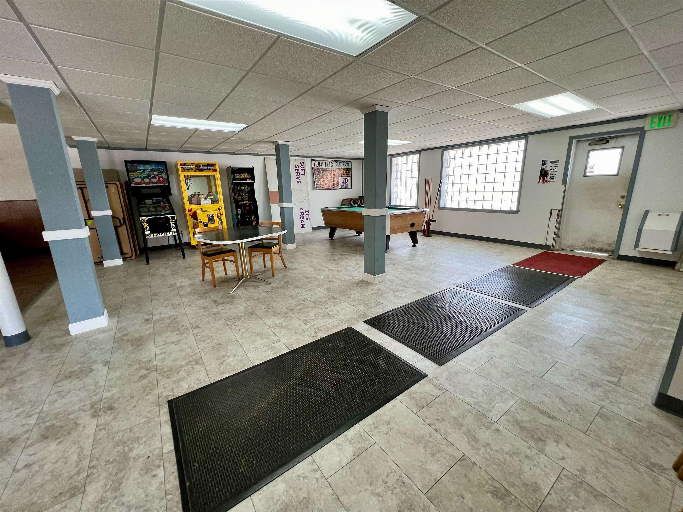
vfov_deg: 89.9
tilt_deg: -13.9
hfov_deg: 106.2
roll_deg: +1.8
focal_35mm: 13
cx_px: 342
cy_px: 256
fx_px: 256
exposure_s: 1/120
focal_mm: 1.57
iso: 80
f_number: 1.8
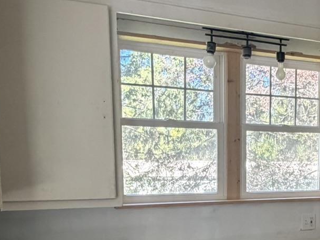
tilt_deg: -6.5
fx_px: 435
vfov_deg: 29.6
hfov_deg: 38.7
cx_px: 261
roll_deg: -0.6
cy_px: 217
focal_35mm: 47
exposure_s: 1/121
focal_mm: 2.22
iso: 320
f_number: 2.2
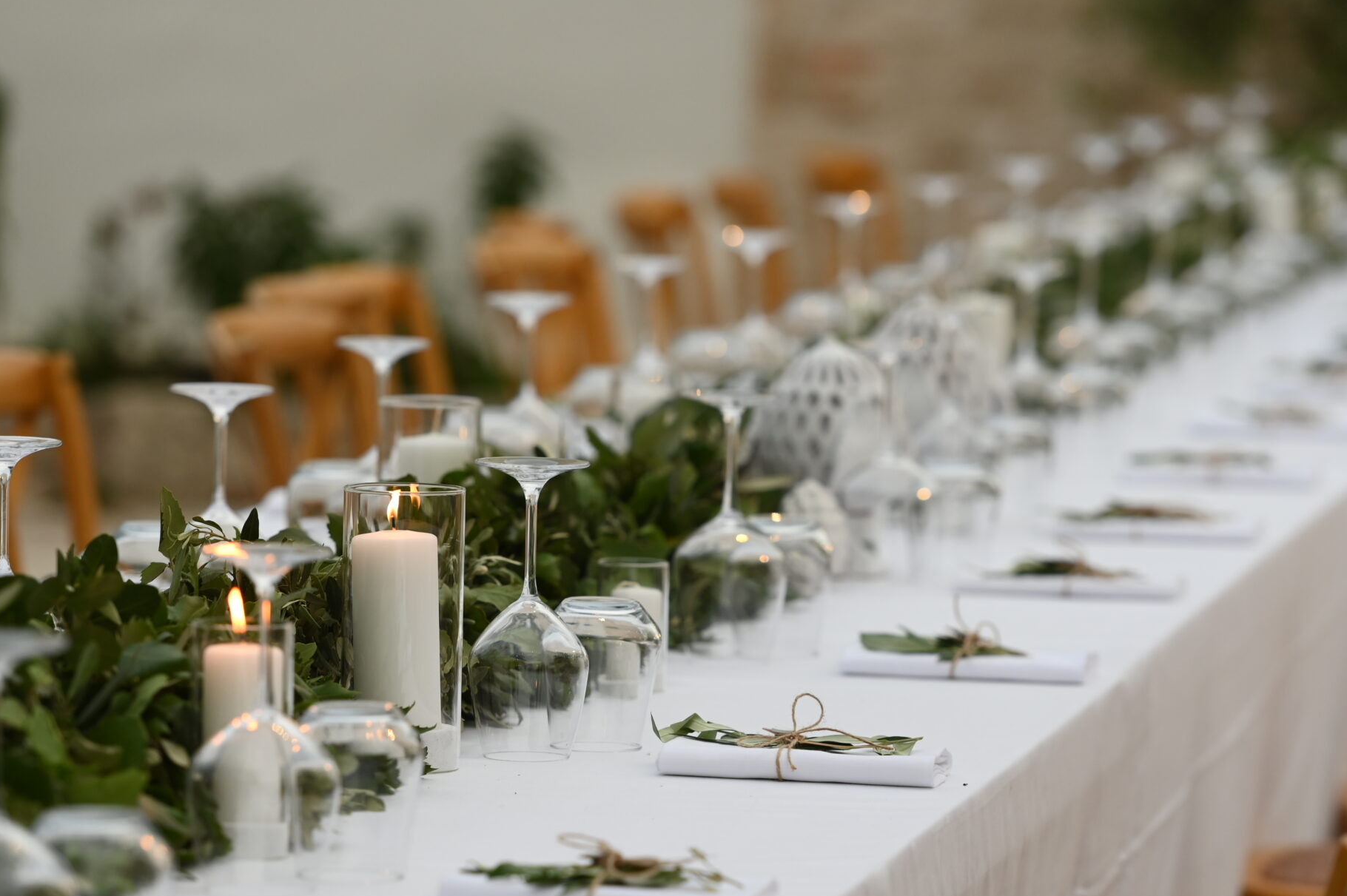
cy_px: 626
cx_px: 673
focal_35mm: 225
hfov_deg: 9.2
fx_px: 8413
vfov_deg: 6.1
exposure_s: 1/400
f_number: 3.5
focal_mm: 160
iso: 500
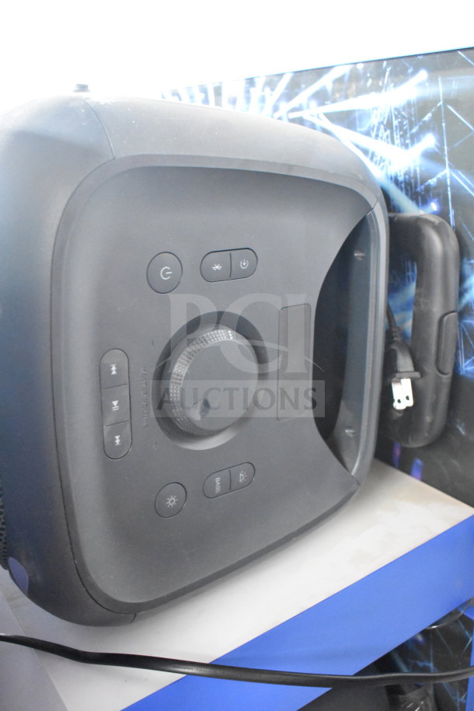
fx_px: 711
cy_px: 356
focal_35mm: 36
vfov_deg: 53.1
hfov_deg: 36.9
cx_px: 237
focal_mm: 24
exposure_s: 1/40
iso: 9000
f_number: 3.8
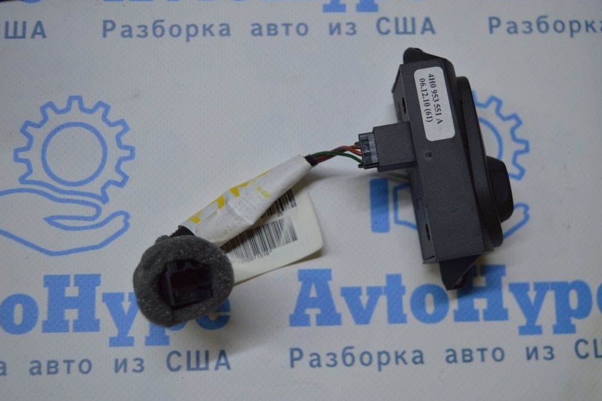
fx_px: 795
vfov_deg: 28.4
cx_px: 298
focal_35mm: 48
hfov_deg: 41.5
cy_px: 198
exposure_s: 1/125
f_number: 4.2
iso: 400
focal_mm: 31
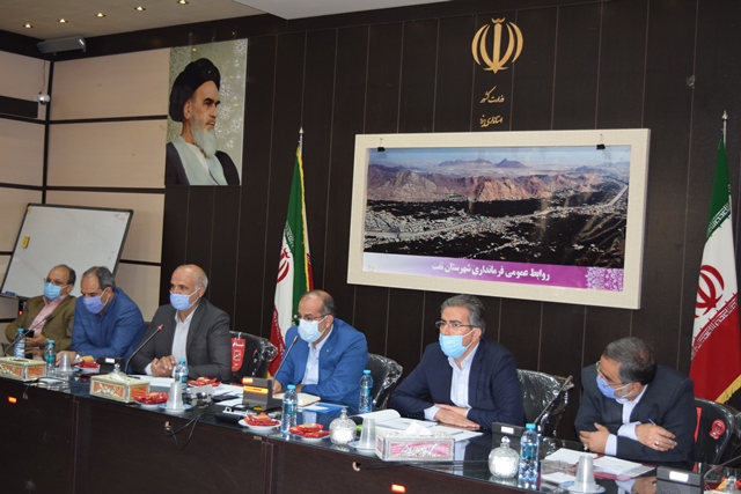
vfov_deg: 29.0
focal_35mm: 46
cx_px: 370
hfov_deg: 42.3
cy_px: 247
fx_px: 957
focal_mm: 31
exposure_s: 1/80
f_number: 4.2
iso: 800
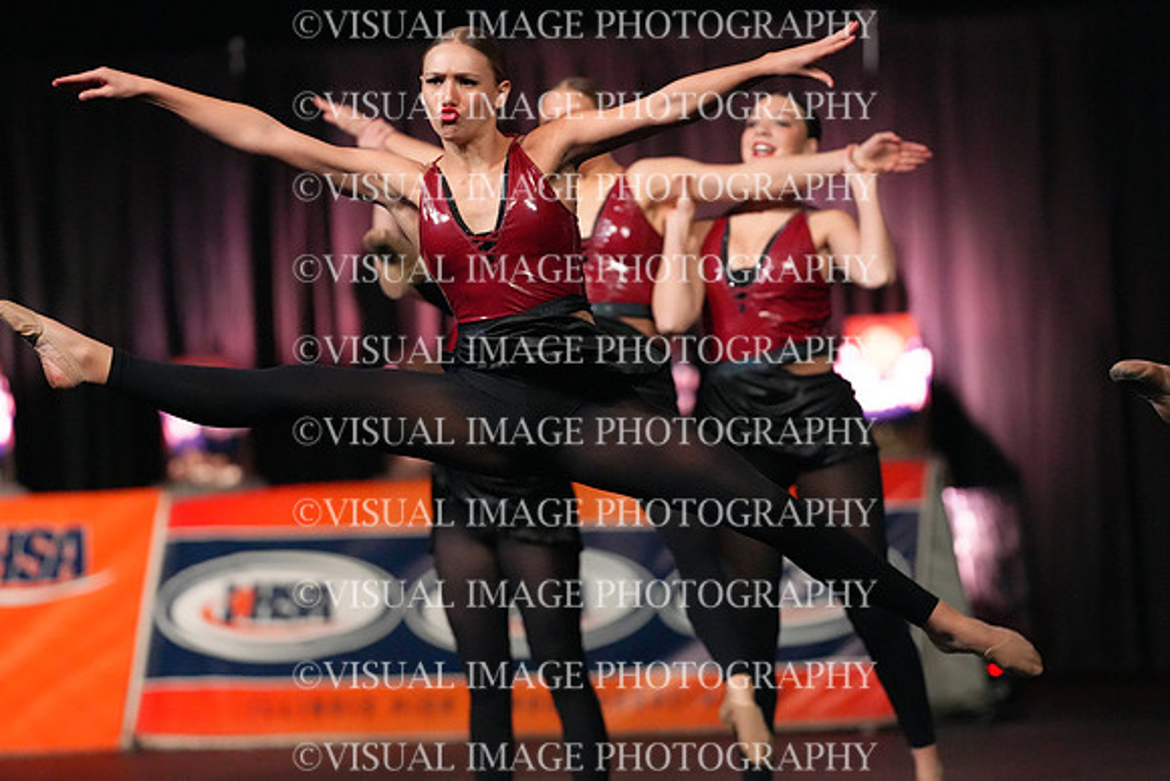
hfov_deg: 6.9
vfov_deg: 4.6
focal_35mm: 300
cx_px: 585
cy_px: 390
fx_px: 9752
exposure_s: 1/1250
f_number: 3.5
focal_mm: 300
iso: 16000
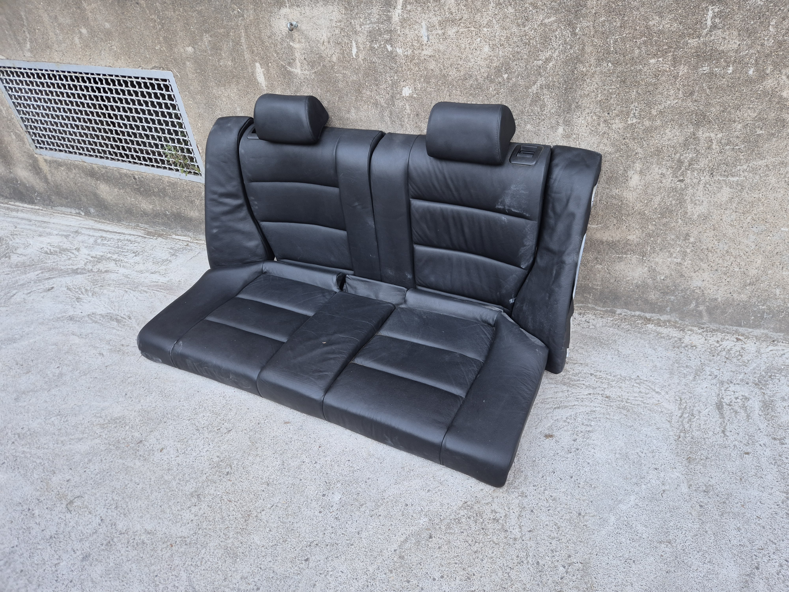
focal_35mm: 23
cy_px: 296
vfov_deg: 58.9
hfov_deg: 73.9
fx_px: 524
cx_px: 394
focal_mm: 5.4
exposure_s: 1/180
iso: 100
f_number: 1.8
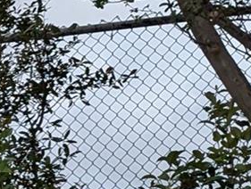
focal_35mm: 174
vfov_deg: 8.4
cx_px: -489
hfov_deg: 9.2
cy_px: 255
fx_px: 1264
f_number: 1.85
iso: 49
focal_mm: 6.81
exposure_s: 1/1825
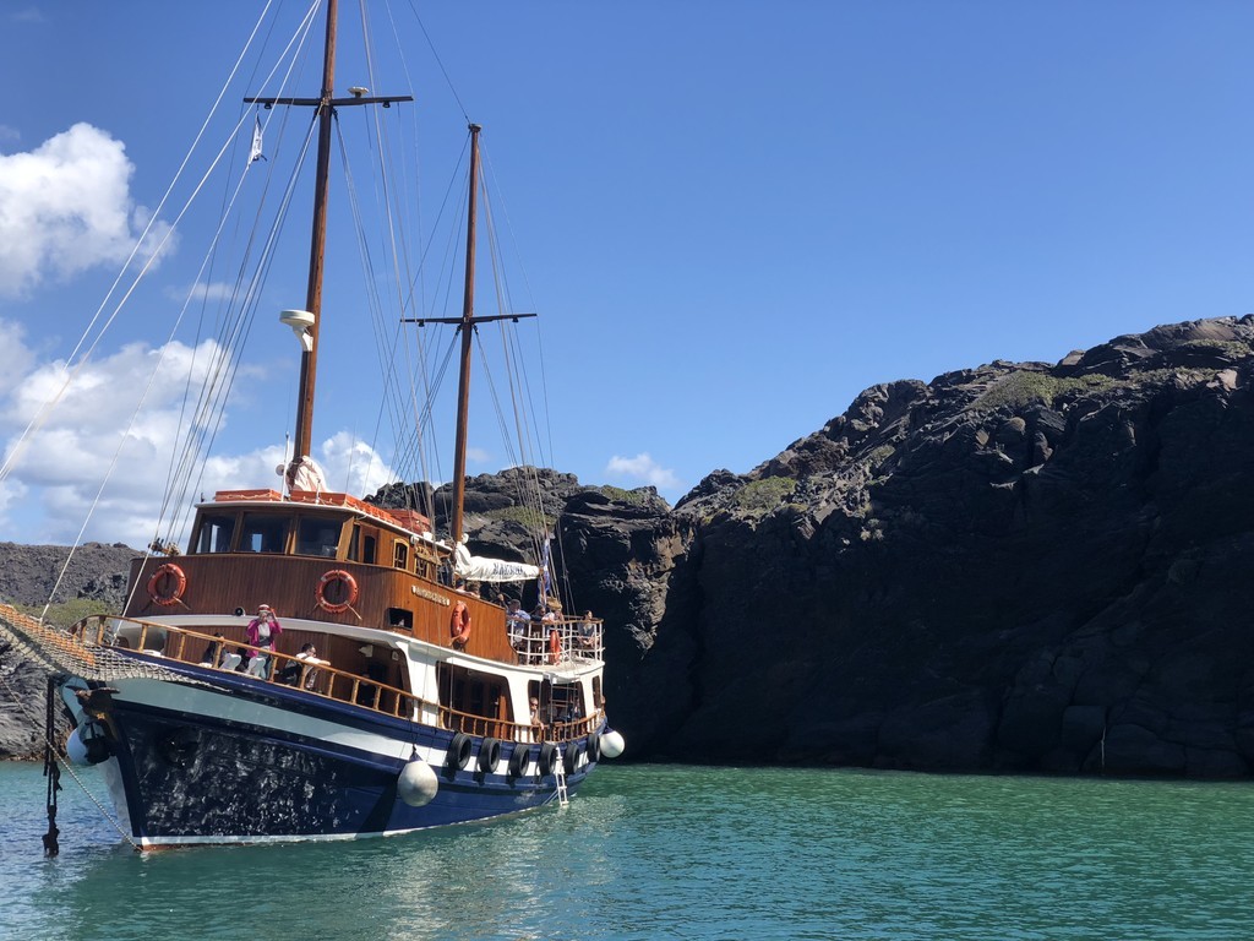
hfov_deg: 36.8
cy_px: 470
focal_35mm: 52
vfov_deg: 28.0
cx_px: 627
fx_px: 1884
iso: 16
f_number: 2.4
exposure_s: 1/979
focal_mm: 6
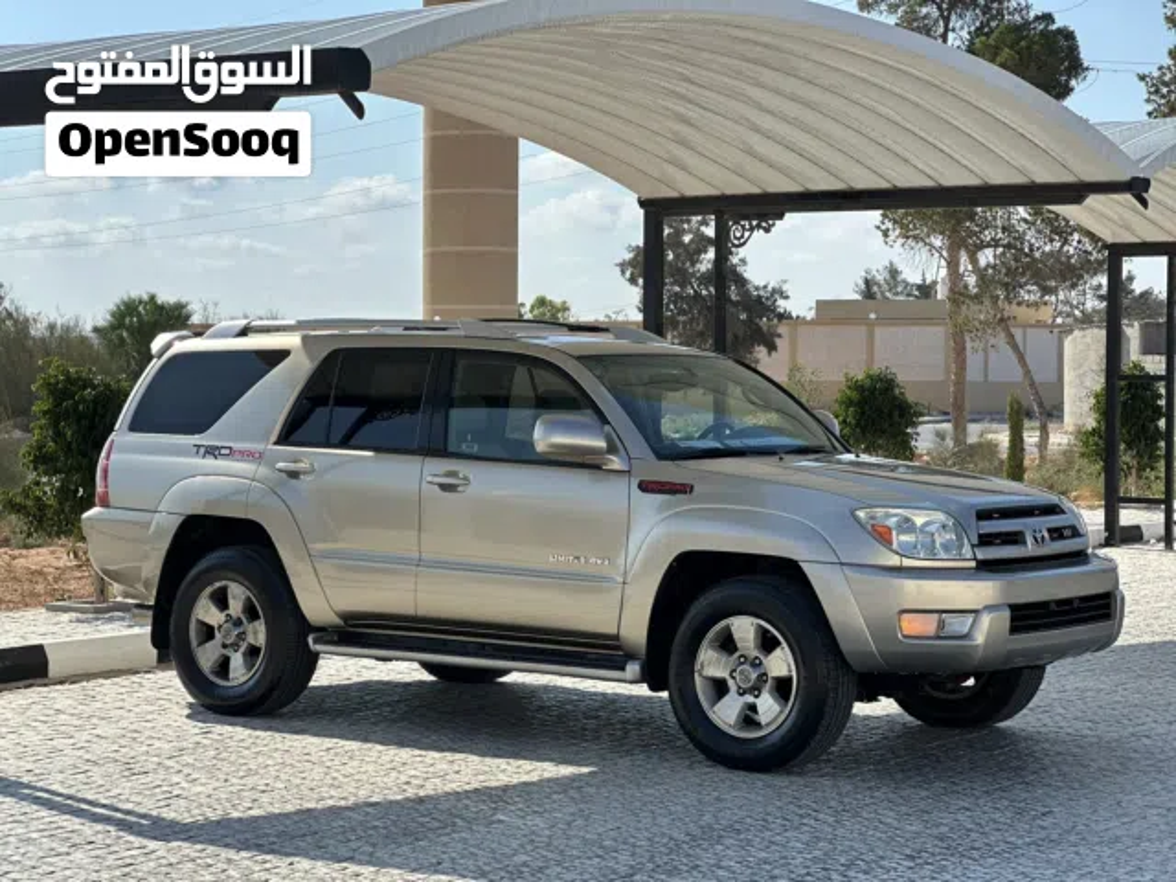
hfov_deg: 25.3
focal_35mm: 77
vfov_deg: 19.1
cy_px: 441
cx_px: 588
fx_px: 2616
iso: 32
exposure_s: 1/426
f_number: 2.8
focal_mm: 9
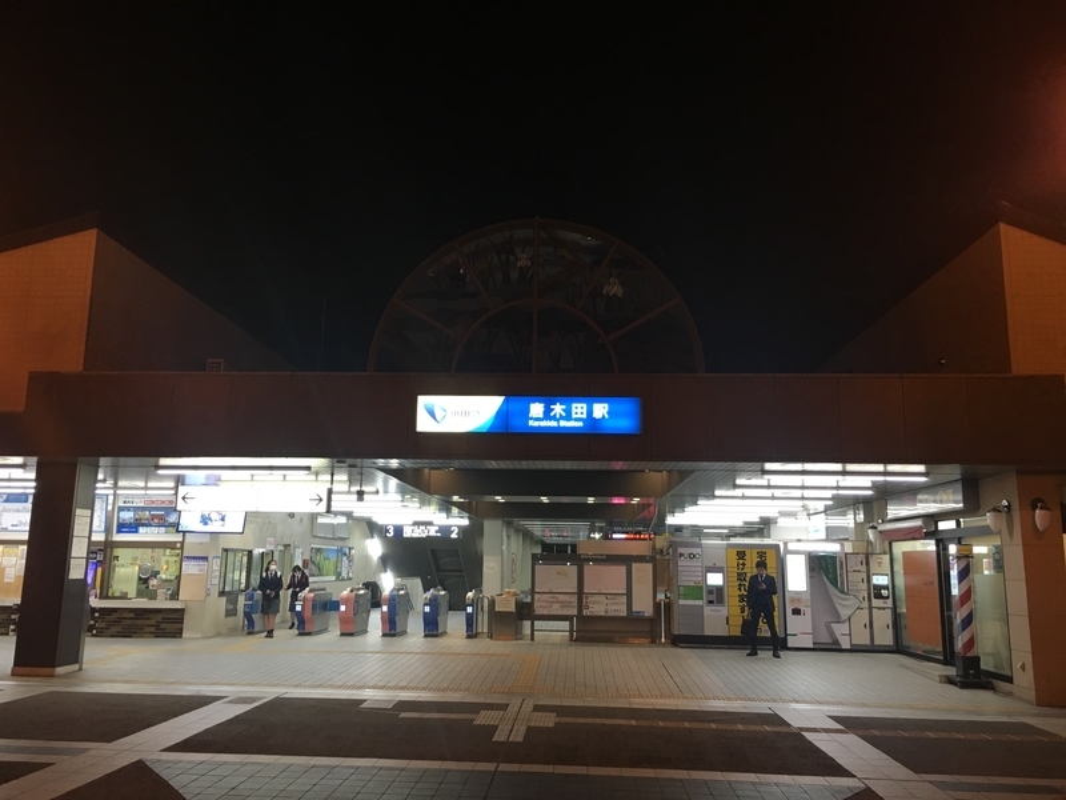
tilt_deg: +10.9
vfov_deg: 48.2
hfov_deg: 61.7
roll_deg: -0.5
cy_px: 400
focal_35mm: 29
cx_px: 533
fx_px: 893
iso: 100
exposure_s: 1/30
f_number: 2.2
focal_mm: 4.15
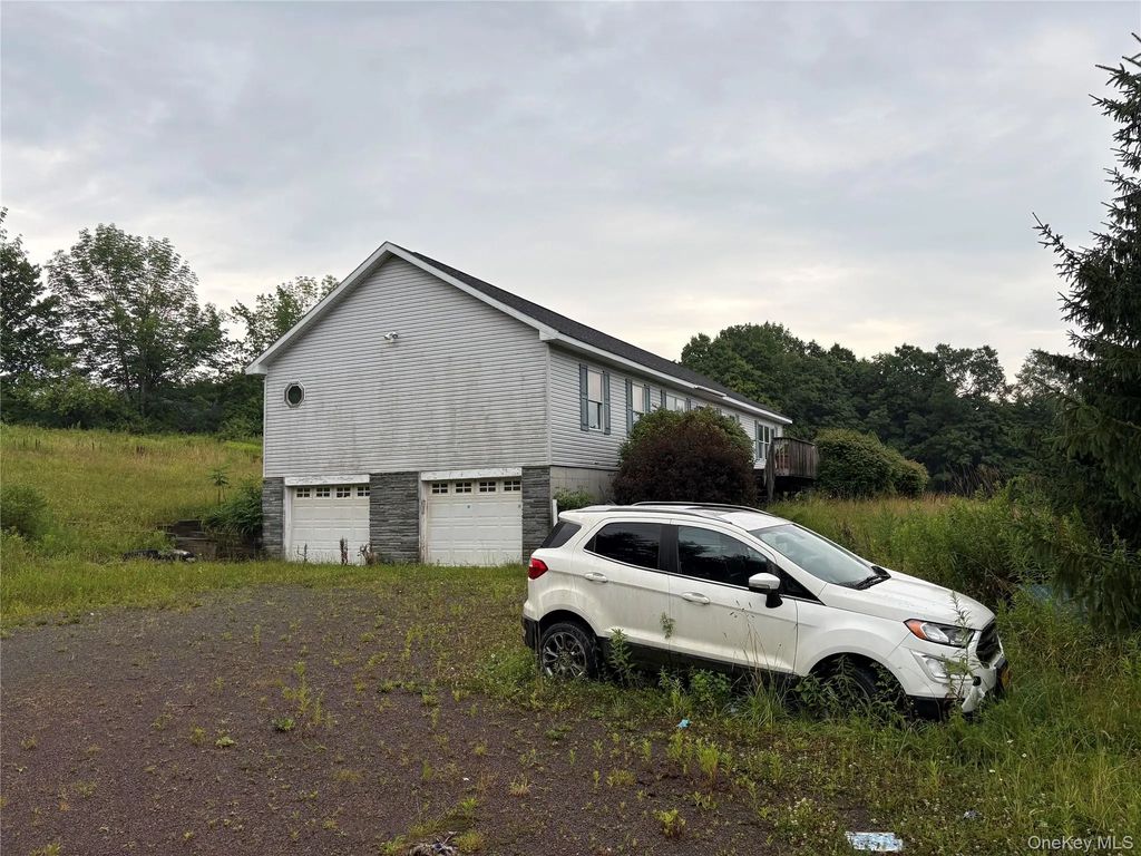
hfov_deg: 67.3
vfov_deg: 53.1
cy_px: 428
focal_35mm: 26
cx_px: 570
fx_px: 857
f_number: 1.6
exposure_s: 1/920
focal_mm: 5.96
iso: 50
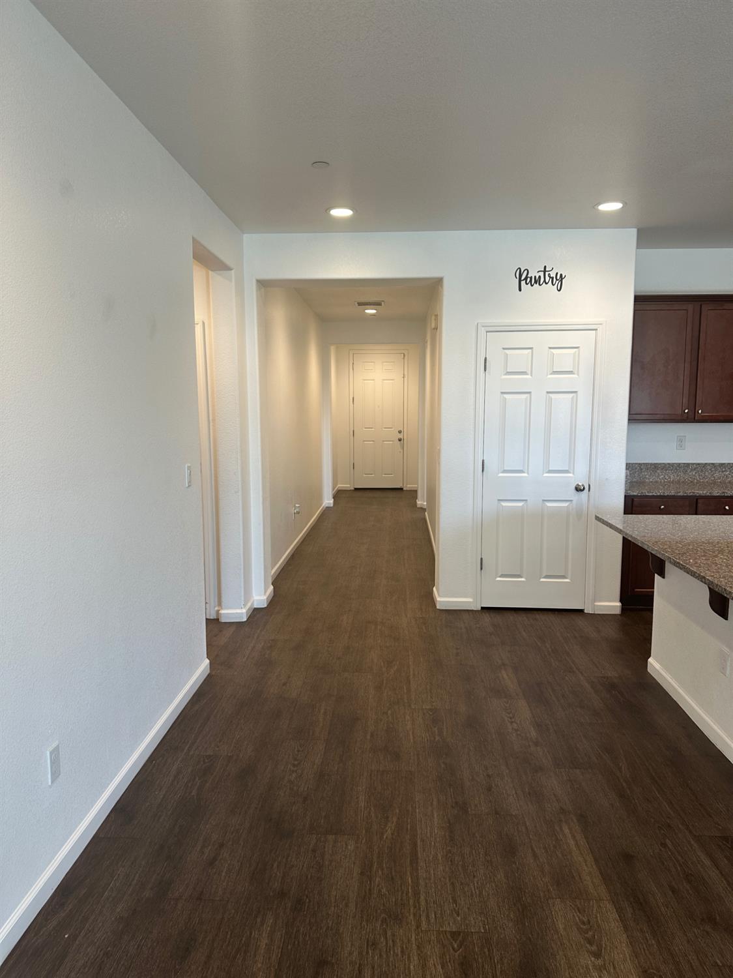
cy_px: 489
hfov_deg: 56.8
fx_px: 678
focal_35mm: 24
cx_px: 366
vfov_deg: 71.6
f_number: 1.78
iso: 125
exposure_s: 1/120
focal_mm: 6.86
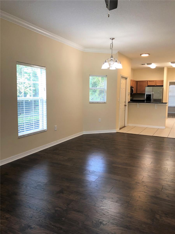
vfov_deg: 63.4
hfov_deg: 49.7
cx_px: 88
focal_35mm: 28
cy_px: 117
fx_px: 189
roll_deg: +0.4
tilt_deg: -6.8
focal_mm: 4
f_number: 1.8
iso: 25
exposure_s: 1/30
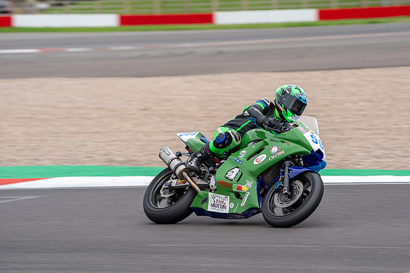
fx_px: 2702
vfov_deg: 5.8
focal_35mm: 237
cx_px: 205
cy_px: 137
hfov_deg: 8.7
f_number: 6.3
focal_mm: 237
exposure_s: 1/320
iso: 500
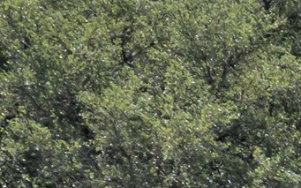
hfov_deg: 10.7
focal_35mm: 153
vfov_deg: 7.3
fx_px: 1255
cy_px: 615
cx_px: 816
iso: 100
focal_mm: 6.72
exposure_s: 1/1250
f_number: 1.7
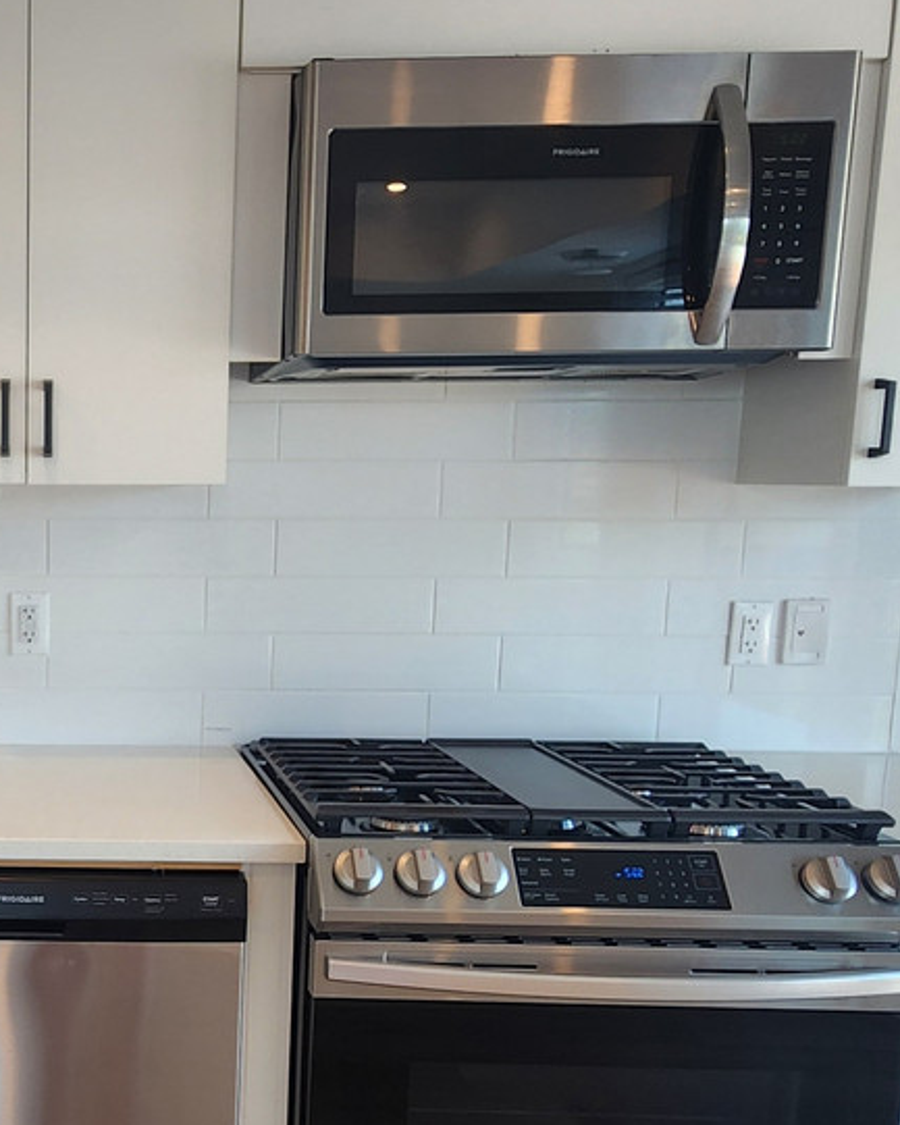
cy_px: 670
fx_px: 1198
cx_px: -48
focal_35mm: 36
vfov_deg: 50.0
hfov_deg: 36.1
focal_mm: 2.2
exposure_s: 1/60
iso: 80
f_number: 2.2
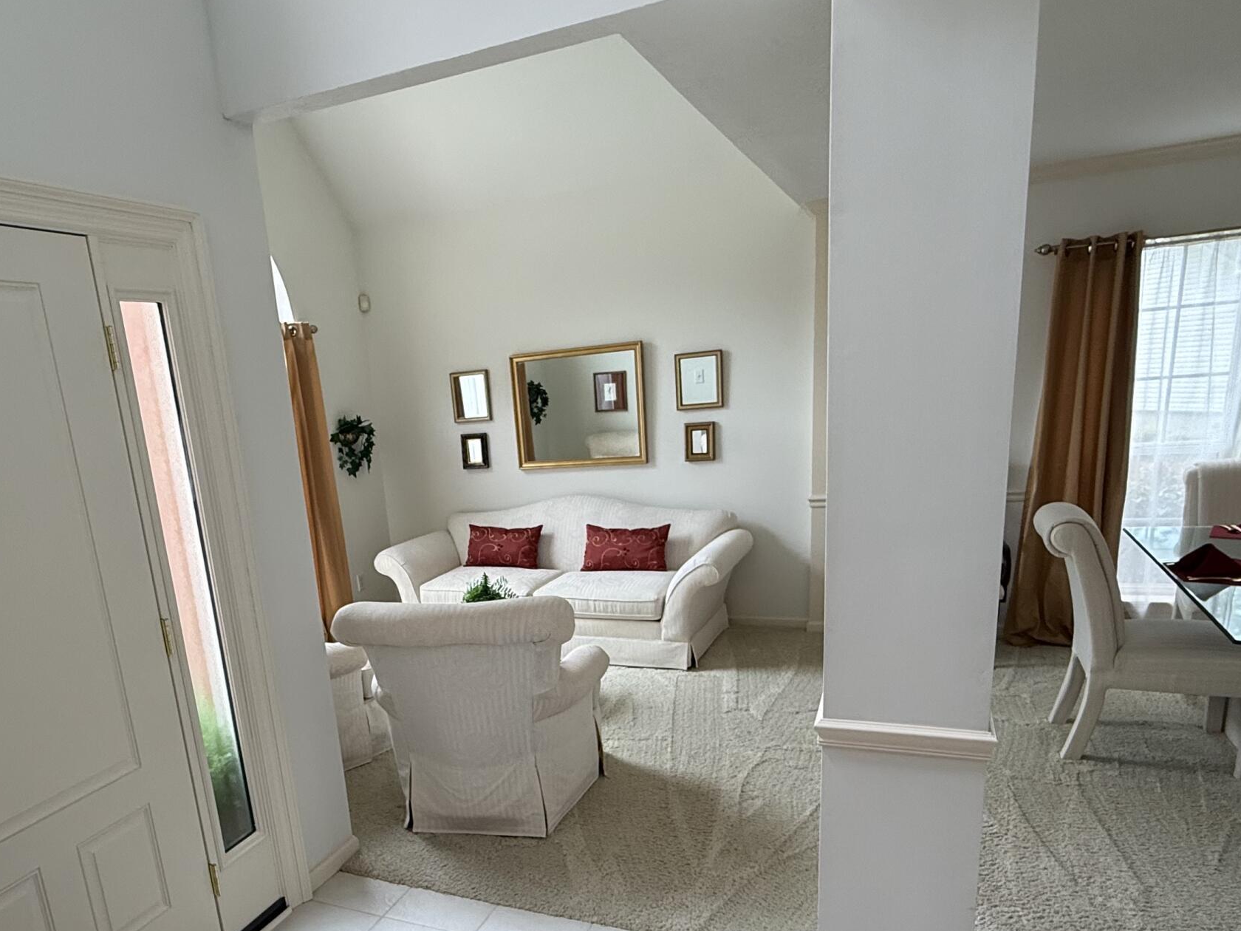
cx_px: 496
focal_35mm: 25
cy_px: 638
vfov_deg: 53.5
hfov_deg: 68.7
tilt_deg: -15.1
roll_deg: +4.8
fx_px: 896
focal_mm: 2.22
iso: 125
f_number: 2.2
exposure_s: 1/120
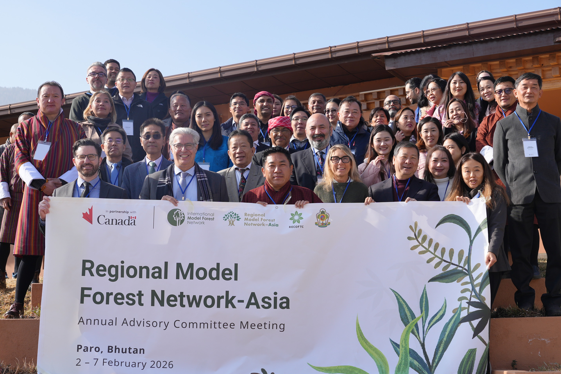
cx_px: 275
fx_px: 959
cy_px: 194
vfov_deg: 22.1
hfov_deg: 32.6
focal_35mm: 62
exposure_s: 1/400
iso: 100
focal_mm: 39
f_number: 4.5
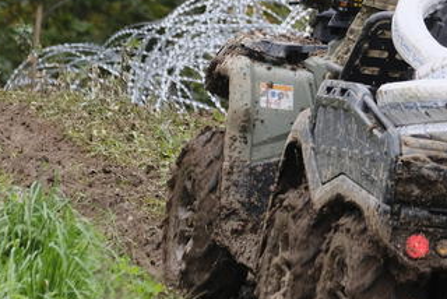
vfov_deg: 1.5
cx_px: 379
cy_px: 38
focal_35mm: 910
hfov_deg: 2.3
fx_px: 11309
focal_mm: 211
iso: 800
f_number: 6.4
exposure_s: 1/320
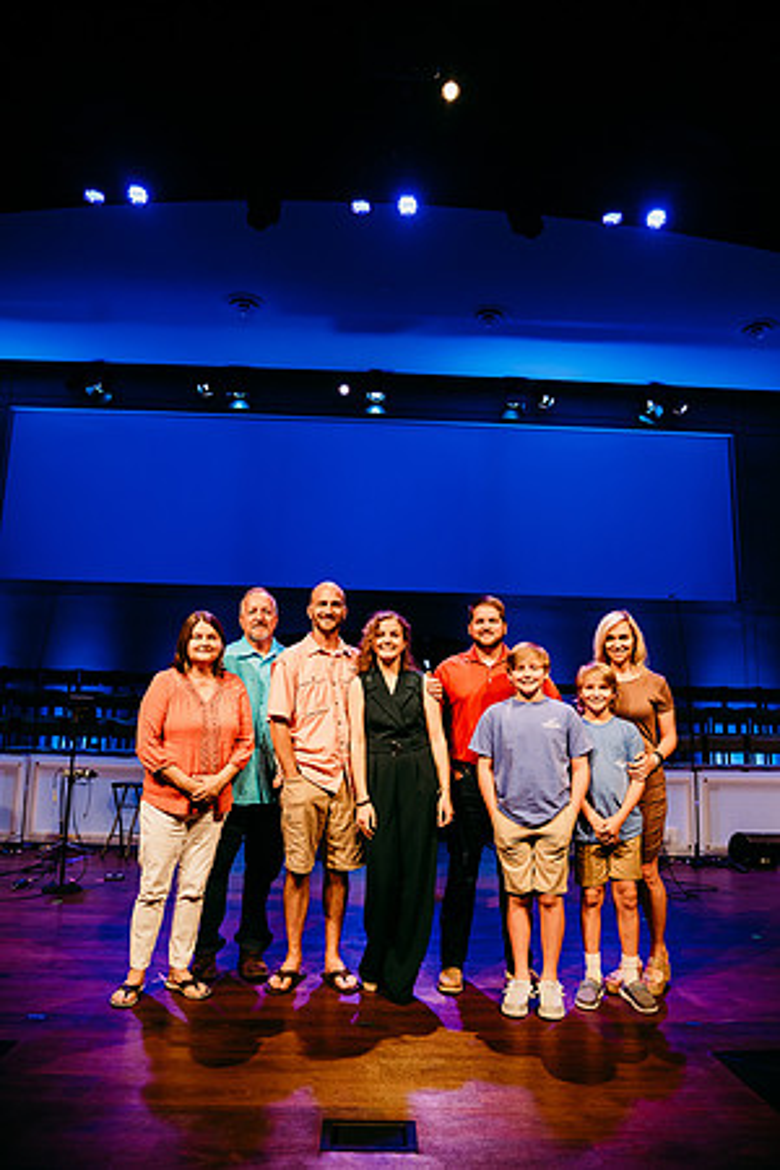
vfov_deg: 73.7
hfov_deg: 53.1
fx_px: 780
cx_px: 390
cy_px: 585
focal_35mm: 24
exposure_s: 1/200
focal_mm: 24
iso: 1000
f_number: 4
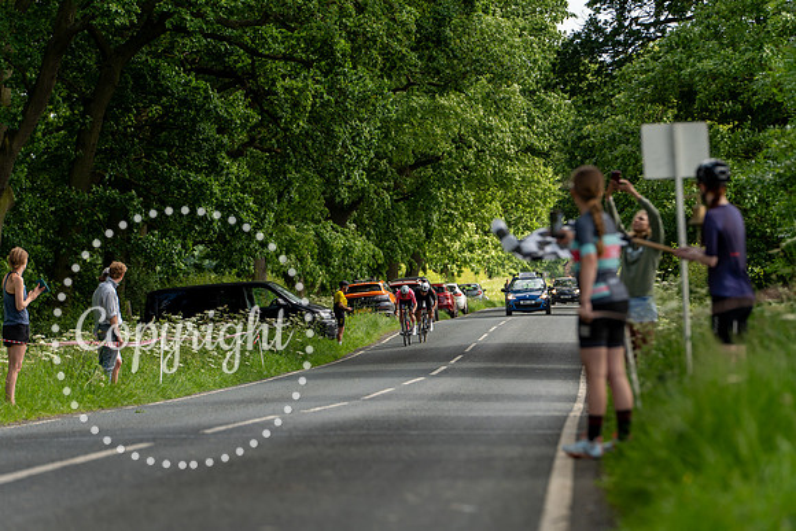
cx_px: 398
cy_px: 266
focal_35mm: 155
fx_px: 3428
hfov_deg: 13.2
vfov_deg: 8.9
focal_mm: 155
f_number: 4
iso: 250
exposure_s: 1/1000
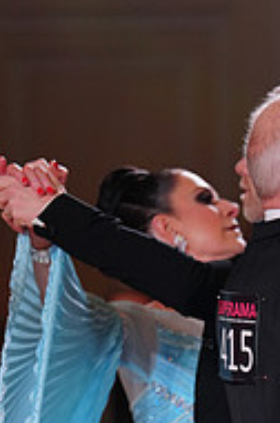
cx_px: 408
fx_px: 5480
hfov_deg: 2.9
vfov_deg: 4.4
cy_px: 608
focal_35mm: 468
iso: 1000
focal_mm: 153
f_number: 2.8
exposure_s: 1/400
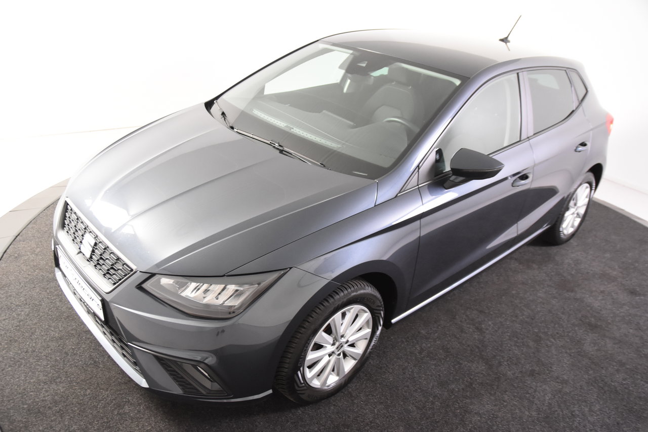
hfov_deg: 61.9
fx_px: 540
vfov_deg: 43.6
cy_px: 216
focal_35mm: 30
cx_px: 324
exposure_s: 1/40
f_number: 3.2
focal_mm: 20
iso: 1600
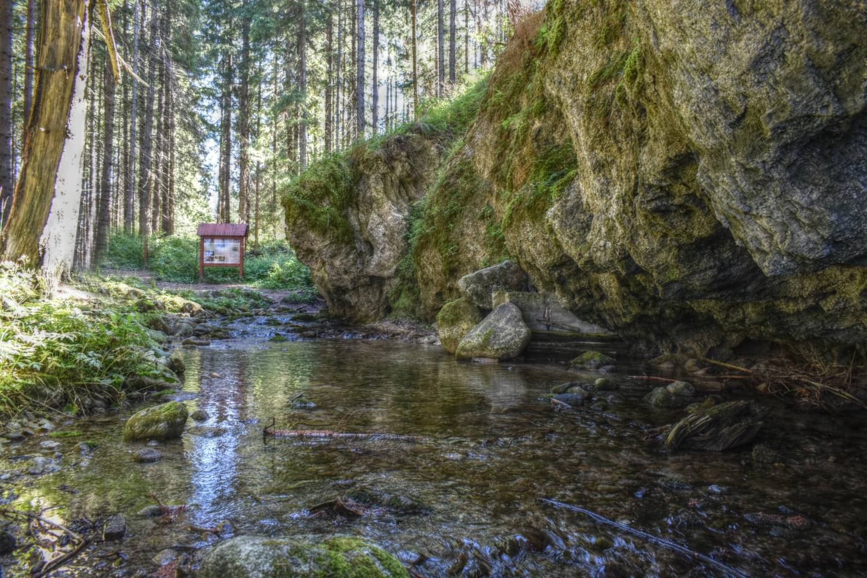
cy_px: 289
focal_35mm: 27
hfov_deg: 67.4
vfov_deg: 47.9
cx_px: 434
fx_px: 650
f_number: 5.6
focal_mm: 18
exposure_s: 1/30
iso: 400
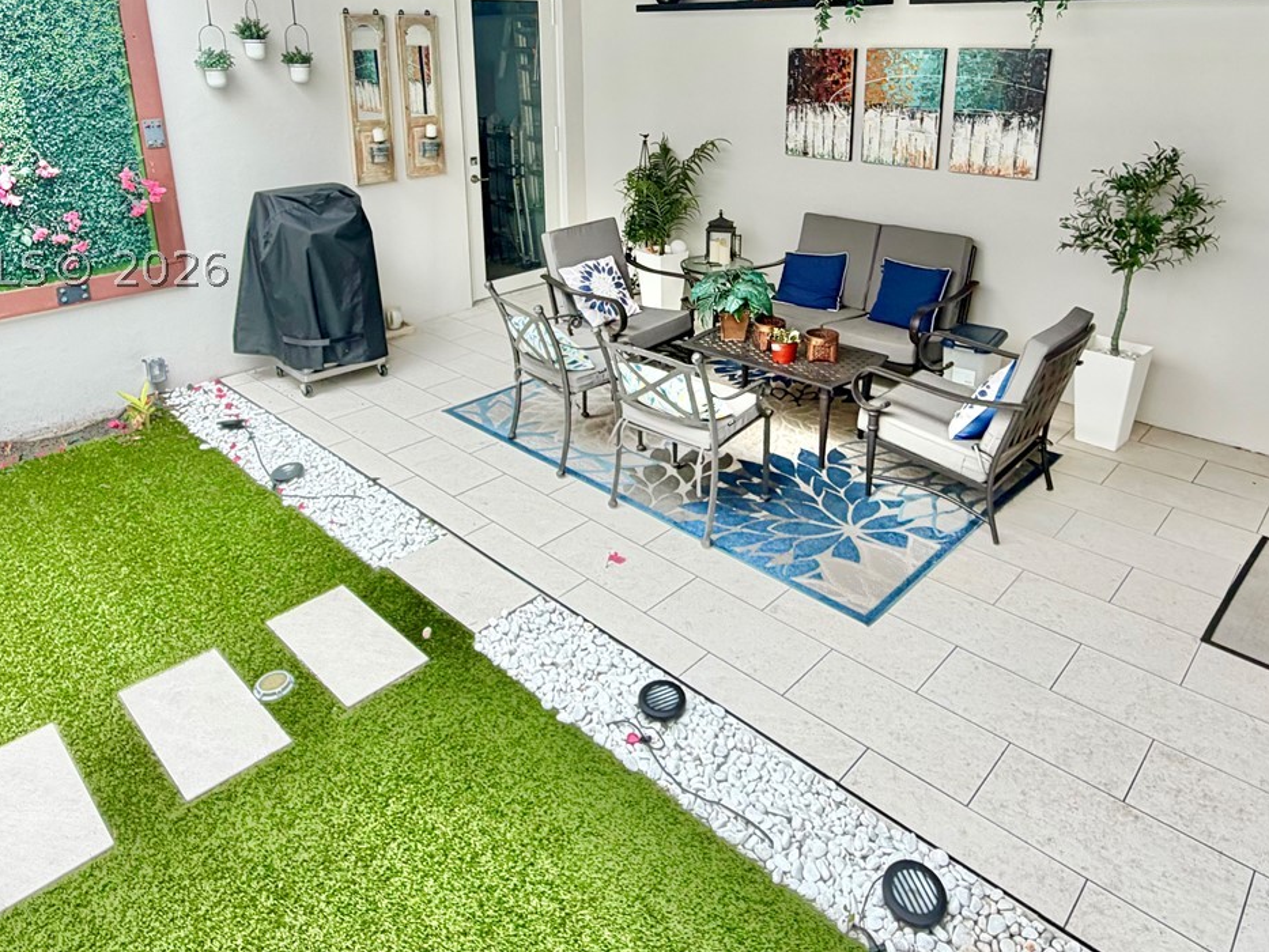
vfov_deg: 54.8
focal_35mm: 24
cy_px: 268
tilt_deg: -14.4
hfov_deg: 71.6
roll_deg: -0.5
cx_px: 645
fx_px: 880
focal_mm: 2.22
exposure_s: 1/121
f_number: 2.2
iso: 50
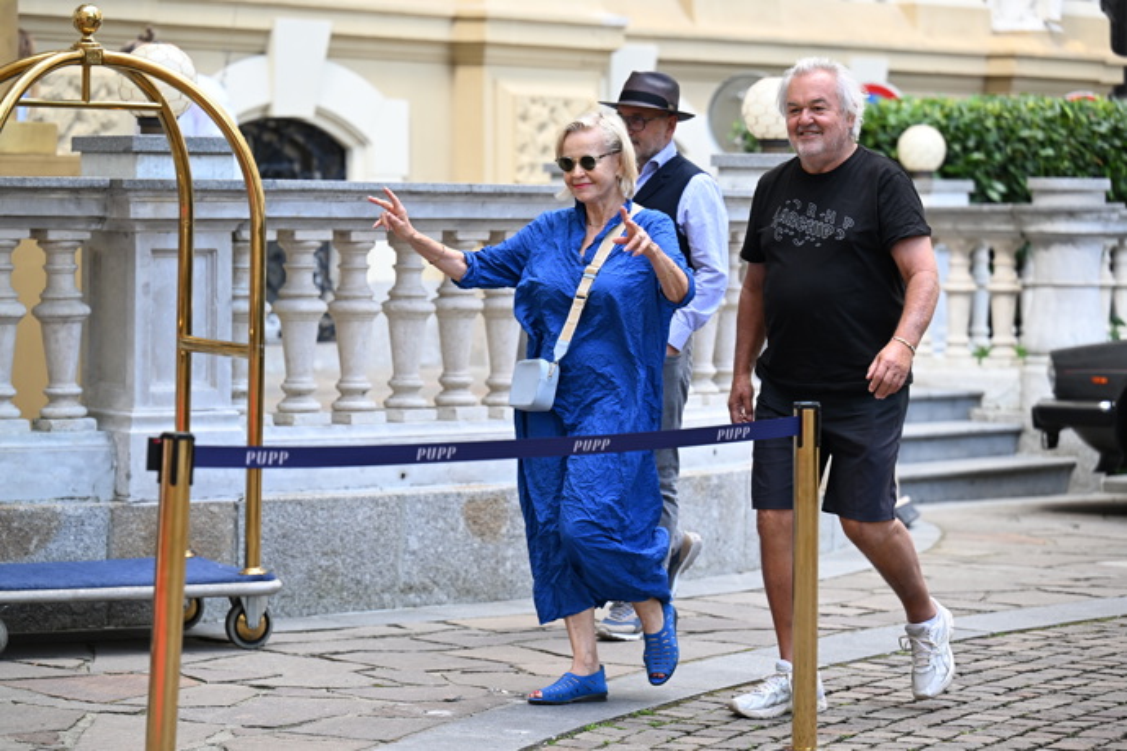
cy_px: 376
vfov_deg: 10.2
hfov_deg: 15.2
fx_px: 4226
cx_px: 564
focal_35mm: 135
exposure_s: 1/800
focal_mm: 135
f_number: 3.5
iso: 640
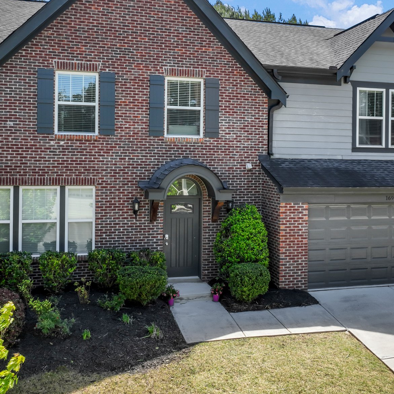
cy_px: 164
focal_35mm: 37
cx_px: 199
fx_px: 476
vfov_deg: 44.8
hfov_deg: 44.9
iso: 200
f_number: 8
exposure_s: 1/320
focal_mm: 12.29
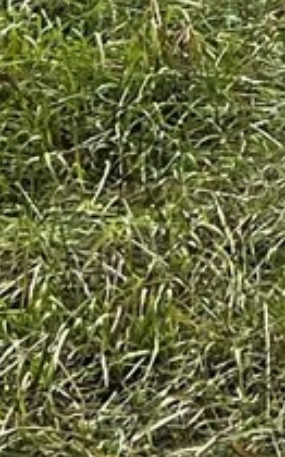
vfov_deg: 7.1
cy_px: -840
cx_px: 1042
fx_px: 3348
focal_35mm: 269
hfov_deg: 4.5
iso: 50
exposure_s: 1/12658
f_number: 1.5
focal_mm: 5.7
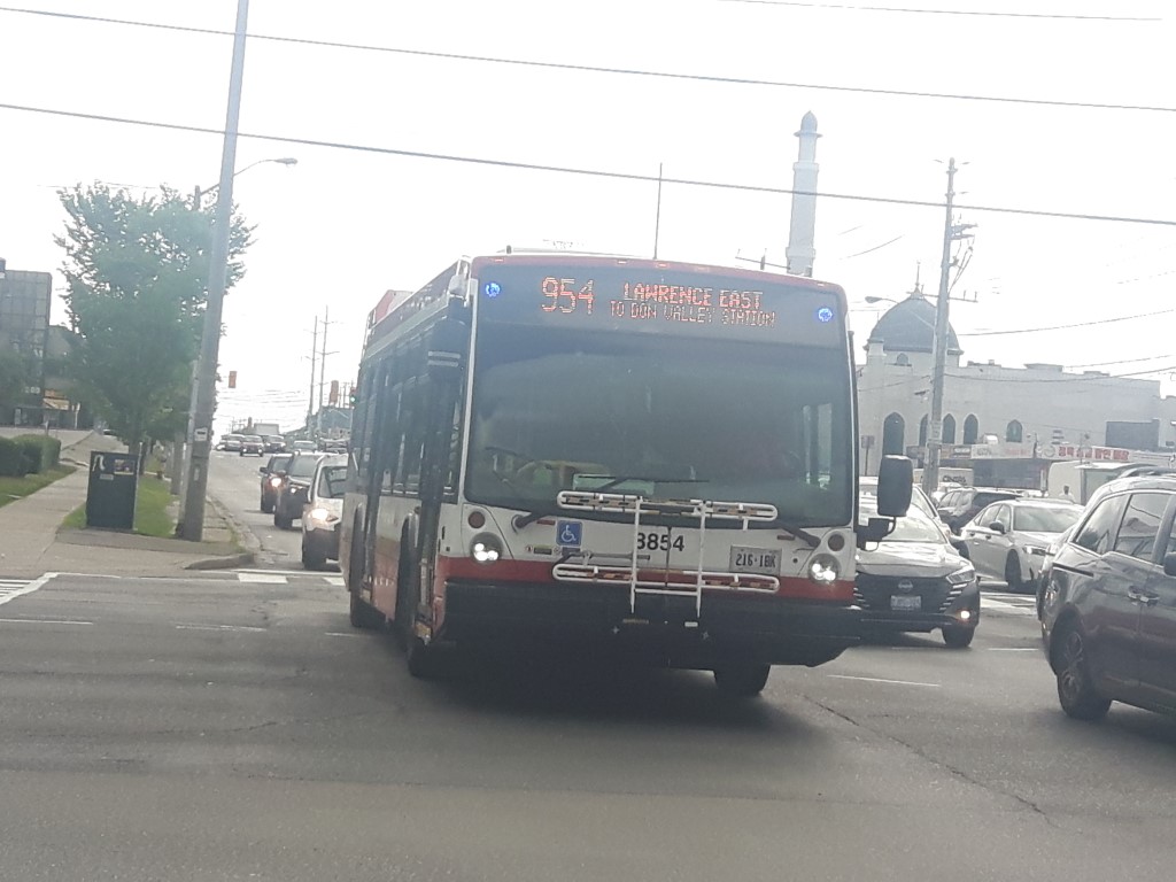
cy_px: 441
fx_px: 1053
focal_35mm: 31
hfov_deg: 58.4
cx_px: 588
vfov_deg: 45.4
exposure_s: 1/1161
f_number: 1.9
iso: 40
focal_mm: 3.7
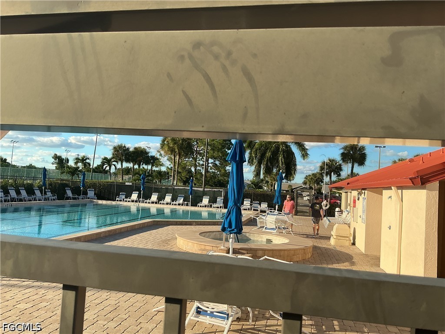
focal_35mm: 29
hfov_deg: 61.7
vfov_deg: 48.2
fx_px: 373
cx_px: 222
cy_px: 167
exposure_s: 1/1144
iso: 25
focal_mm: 3
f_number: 1.8
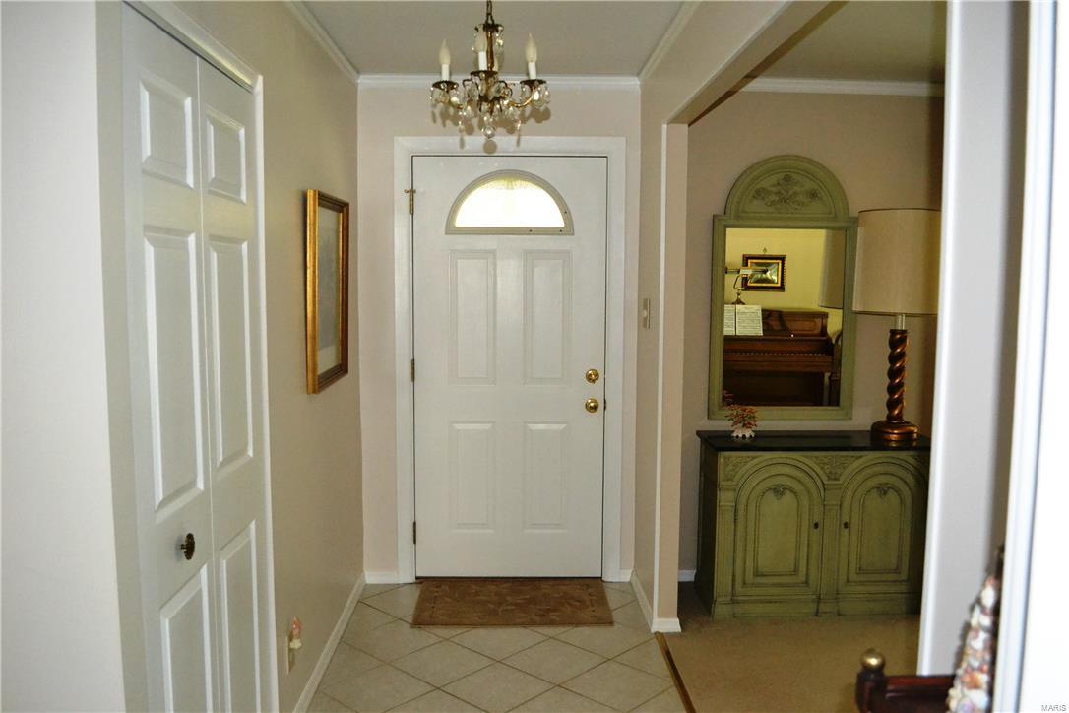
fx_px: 802
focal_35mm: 27
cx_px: 534
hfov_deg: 67.4
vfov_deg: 47.9
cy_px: 356
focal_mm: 18
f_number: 3.5
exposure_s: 1/60
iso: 3200
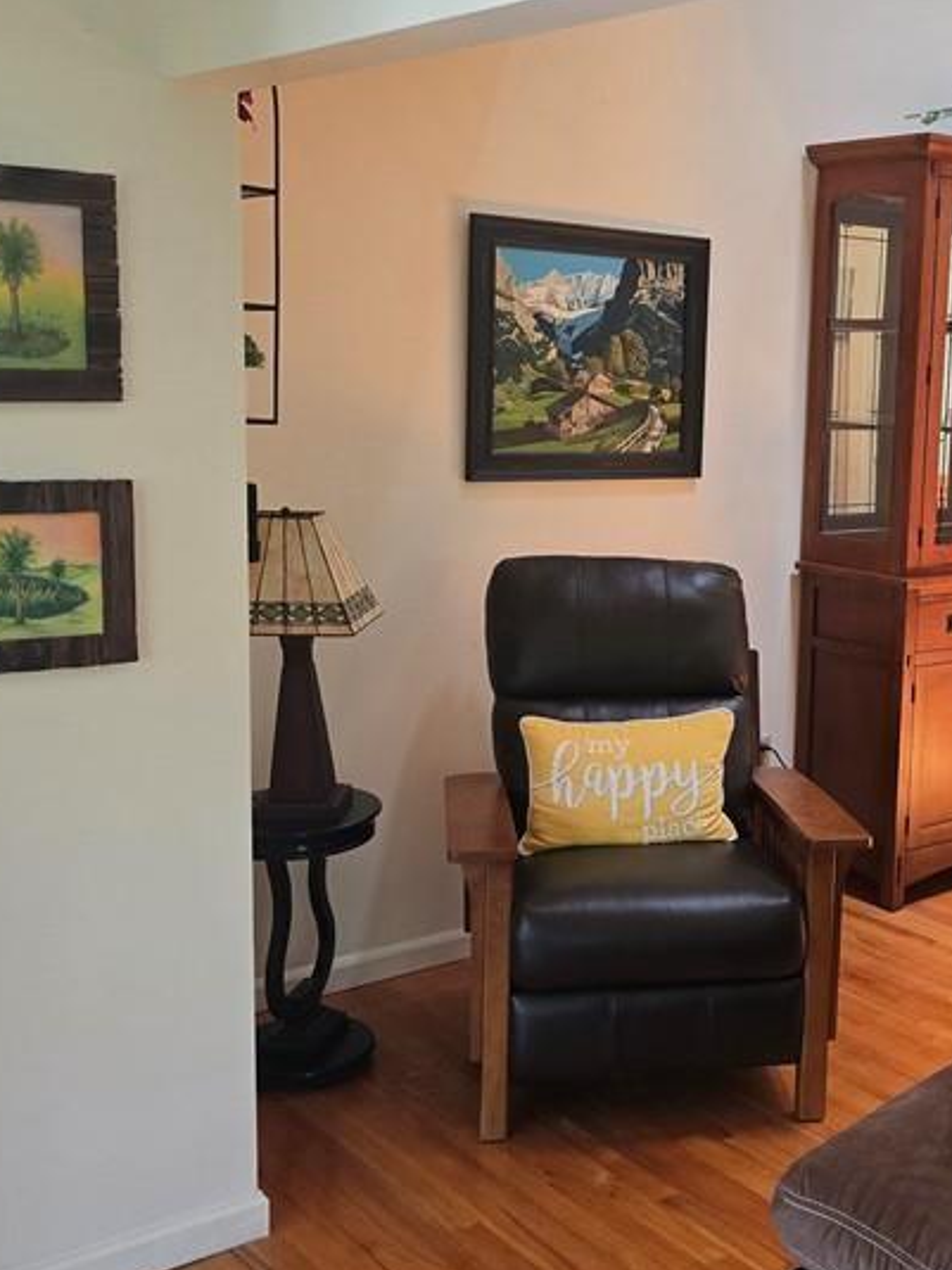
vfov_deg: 43.0
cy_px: 636
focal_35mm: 44
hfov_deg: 32.2
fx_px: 1614
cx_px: 724
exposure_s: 1/120
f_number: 1.7
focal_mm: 6.3
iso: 500
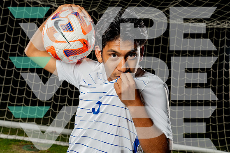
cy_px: 79
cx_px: 114
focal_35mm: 54
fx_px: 345
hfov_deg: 36.9
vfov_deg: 25.1
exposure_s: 1/250
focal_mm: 52
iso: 800
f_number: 8
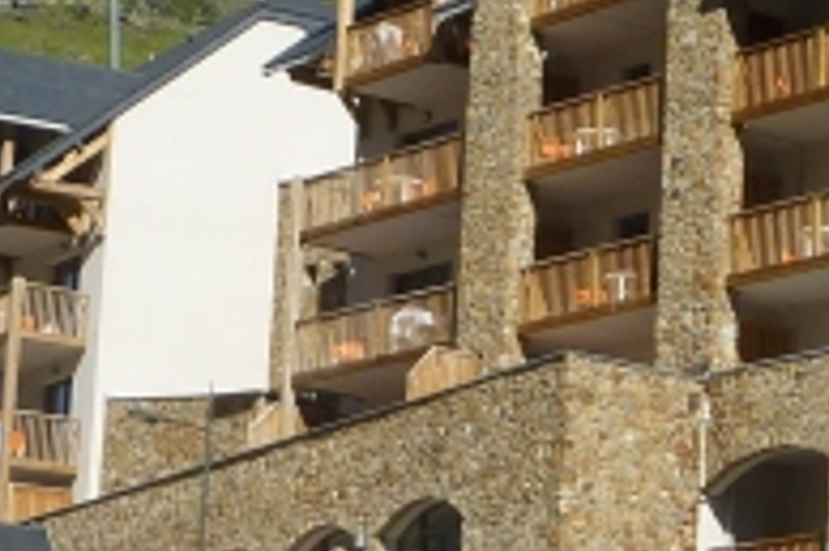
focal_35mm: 129
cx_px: 491
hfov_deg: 15.9
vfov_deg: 10.6
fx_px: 2968
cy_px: 145
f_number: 5
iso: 80
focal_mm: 6.5
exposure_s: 1/500
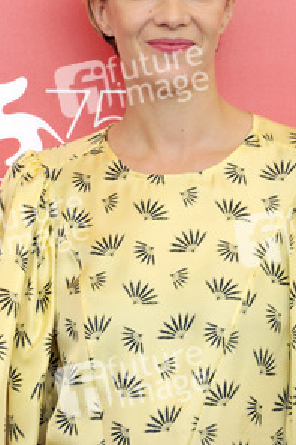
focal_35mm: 404
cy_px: 157
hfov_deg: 3.4
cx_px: 176
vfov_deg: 5.1
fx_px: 4982
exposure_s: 1/320
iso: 1000
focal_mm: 300
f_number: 8
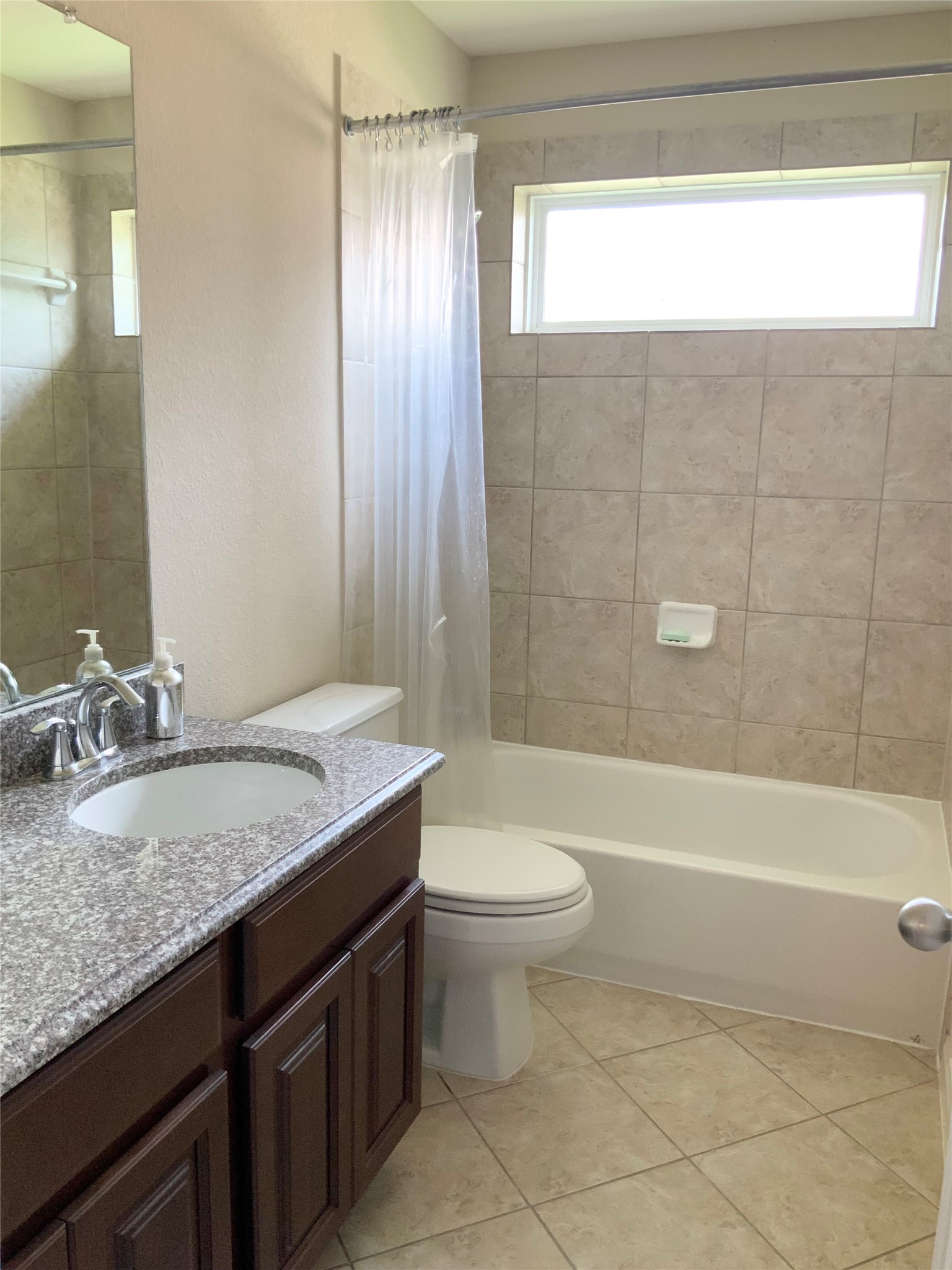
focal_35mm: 29
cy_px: 635
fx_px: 1063
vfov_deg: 61.7
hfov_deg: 48.2
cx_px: 476
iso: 80
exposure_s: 1/60
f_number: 1.8
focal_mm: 3
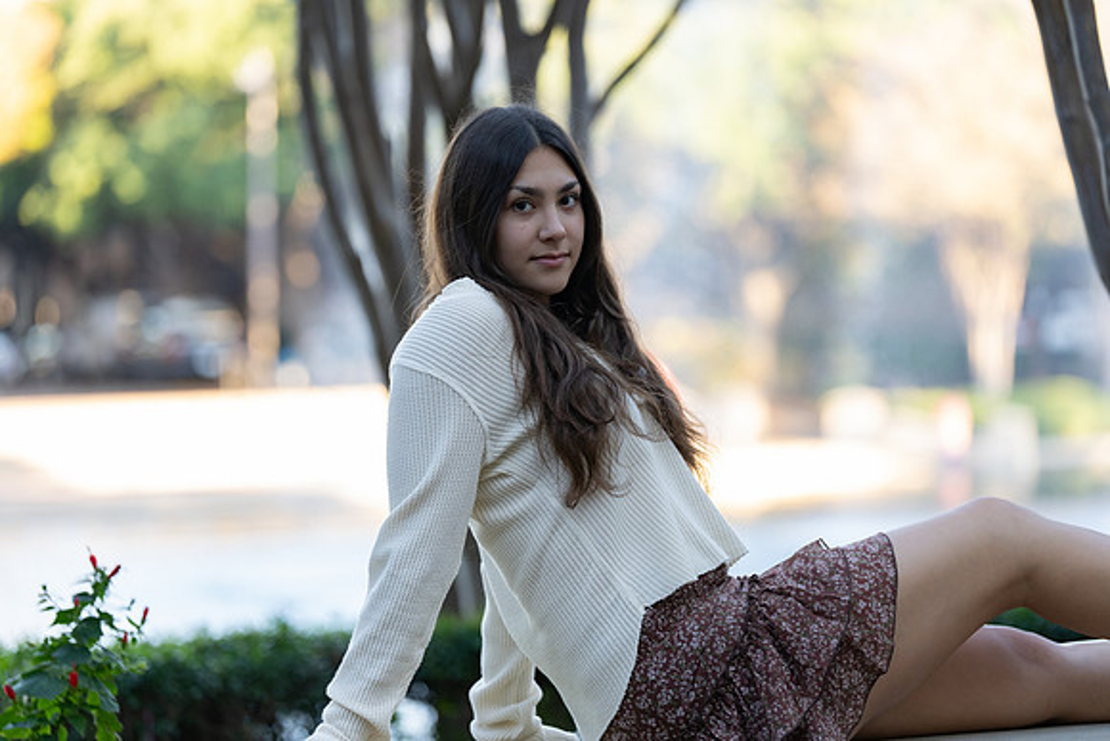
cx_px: 555
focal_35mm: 135
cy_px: 370
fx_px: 4163
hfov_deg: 15.2
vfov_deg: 10.2
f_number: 2.8
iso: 800
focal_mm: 135
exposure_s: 1/320
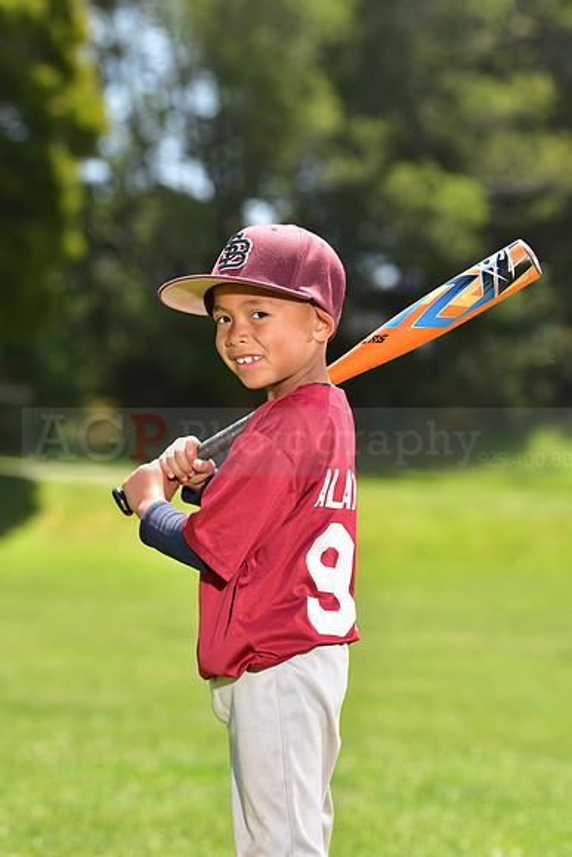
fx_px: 3334
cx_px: 286
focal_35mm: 140
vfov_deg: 14.7
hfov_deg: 9.8
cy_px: 428
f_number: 5
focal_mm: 140
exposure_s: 1/200
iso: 80
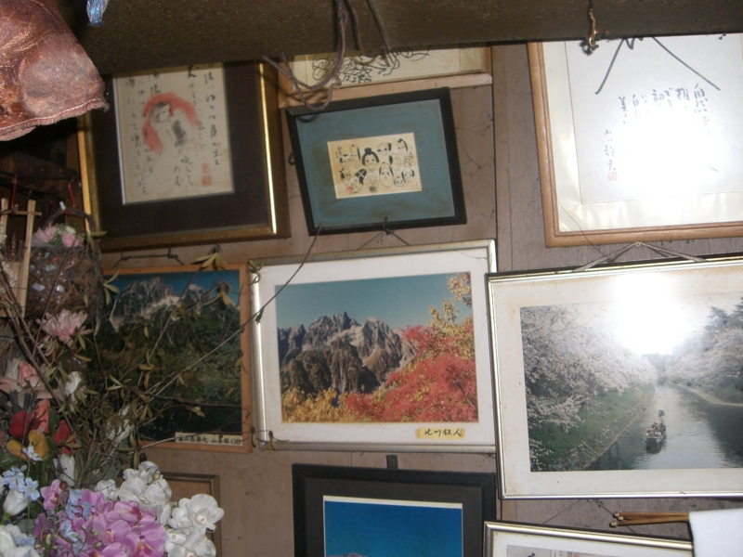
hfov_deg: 49.0
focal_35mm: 38
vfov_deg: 37.7
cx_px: 372
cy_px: 278
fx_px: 816
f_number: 2.7
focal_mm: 6.2
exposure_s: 1/60
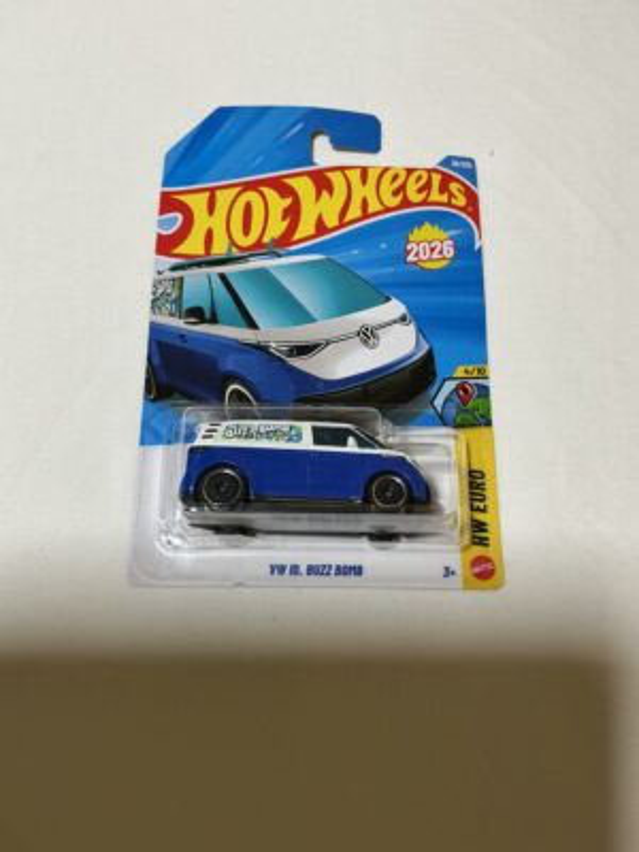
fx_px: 714
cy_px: 426
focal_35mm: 29
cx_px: 320
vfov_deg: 61.7
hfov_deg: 48.2
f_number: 1.8
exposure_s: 1/60
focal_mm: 3
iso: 100
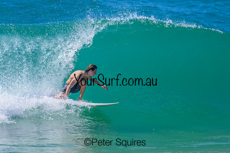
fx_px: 7023
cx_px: 96
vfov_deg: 1.3
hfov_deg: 1.9
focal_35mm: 1099
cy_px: 58
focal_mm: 800
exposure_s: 1/2000
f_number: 11
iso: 1100
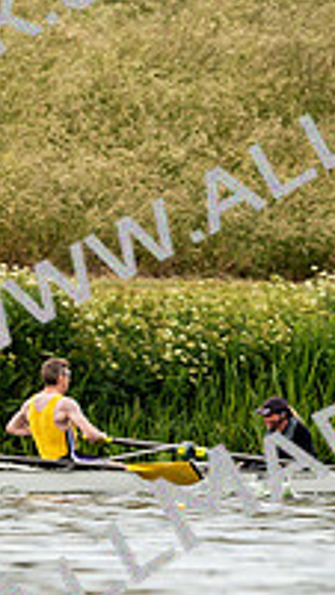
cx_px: -293
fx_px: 16130
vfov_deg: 2.1
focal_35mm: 1021
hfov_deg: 1.2
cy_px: 422
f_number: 6.3
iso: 400
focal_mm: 338
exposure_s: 1/2000
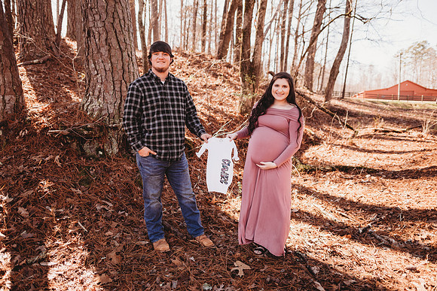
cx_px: 218
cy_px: 146
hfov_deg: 73.7
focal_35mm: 24
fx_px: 291
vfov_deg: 53.2
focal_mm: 24
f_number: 2.2
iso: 100
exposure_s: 1/400
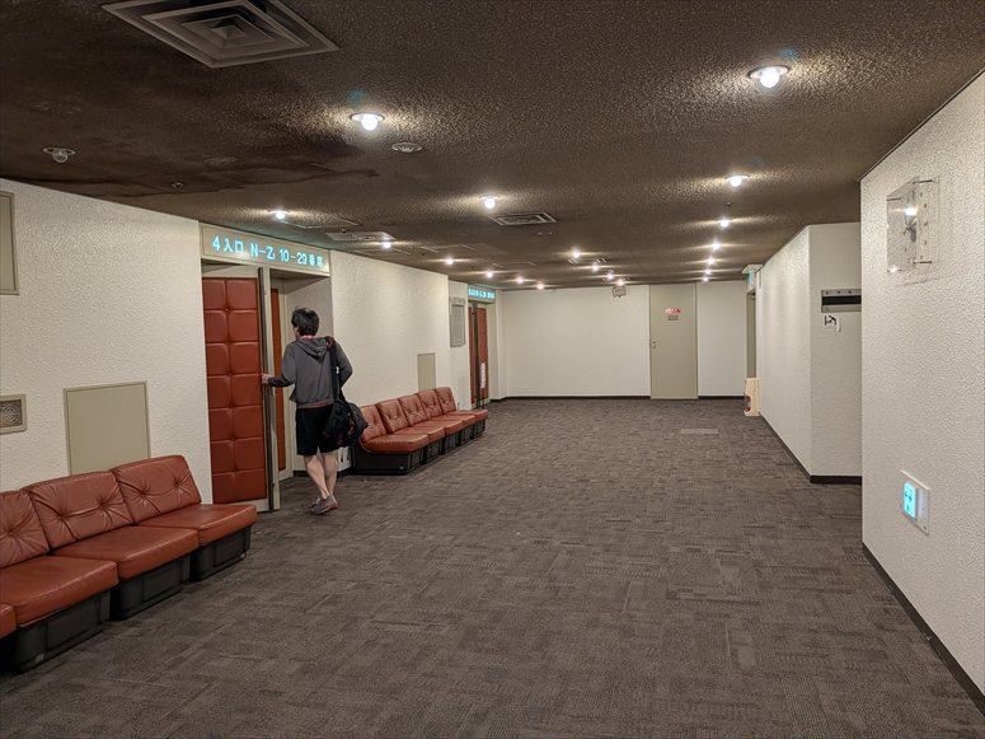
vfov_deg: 56.8
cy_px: 370
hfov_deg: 71.6
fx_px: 683
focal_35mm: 24
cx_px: 492
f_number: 1.7
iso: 35
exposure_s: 1/120
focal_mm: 4.53
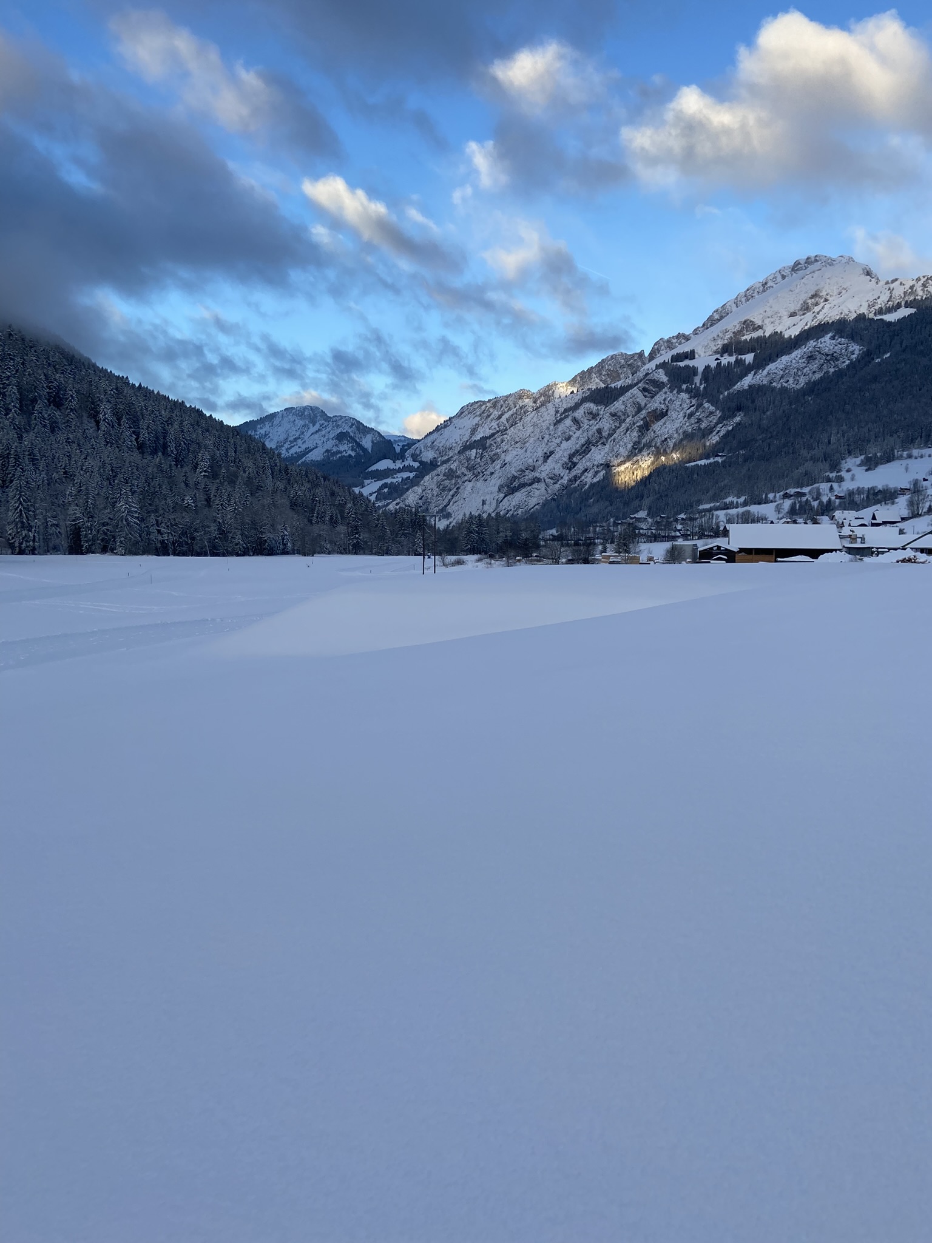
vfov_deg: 67.3
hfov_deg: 53.1
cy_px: 622
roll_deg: -1.2
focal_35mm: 26
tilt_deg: -4.9
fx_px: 933
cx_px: 466
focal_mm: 4.25
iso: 32
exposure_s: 1/934
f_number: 1.8
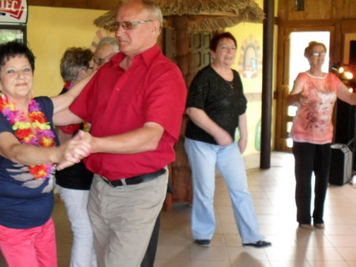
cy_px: 158
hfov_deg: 38.9
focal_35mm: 49
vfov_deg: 29.6
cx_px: 166
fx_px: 504
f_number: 2.8
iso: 200
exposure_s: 1/45
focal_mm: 6.3
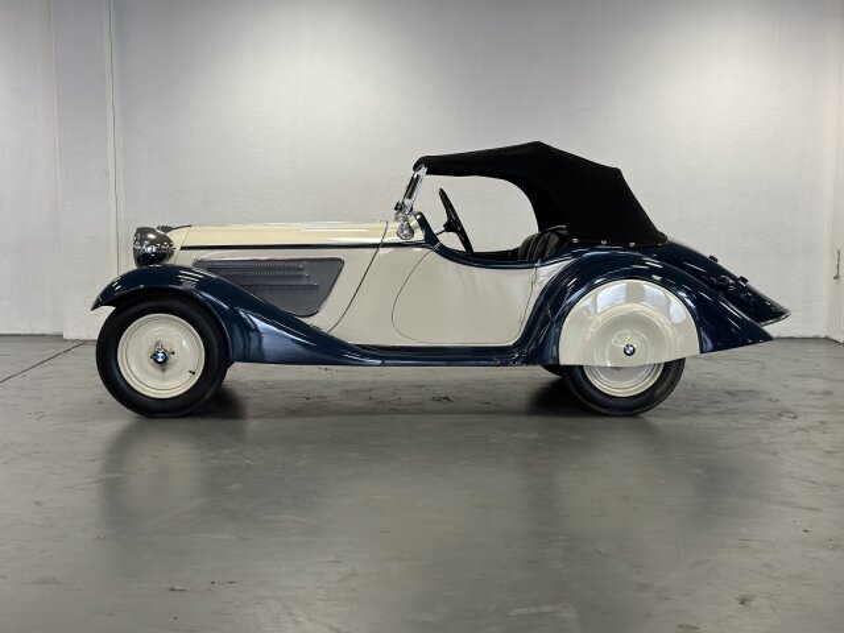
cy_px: 316
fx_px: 1170
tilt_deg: -6.6
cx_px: 422
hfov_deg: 39.7
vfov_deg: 30.3
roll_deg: -0.1
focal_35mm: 48
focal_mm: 6.86
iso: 125
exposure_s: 1/100
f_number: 1.78
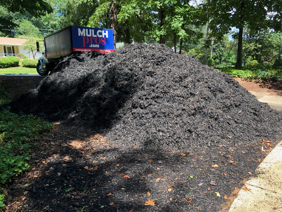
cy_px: 106
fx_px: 228
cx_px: 141
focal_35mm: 28
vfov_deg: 49.7
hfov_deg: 63.4
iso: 20
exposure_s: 1/168
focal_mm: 3.99
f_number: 1.8
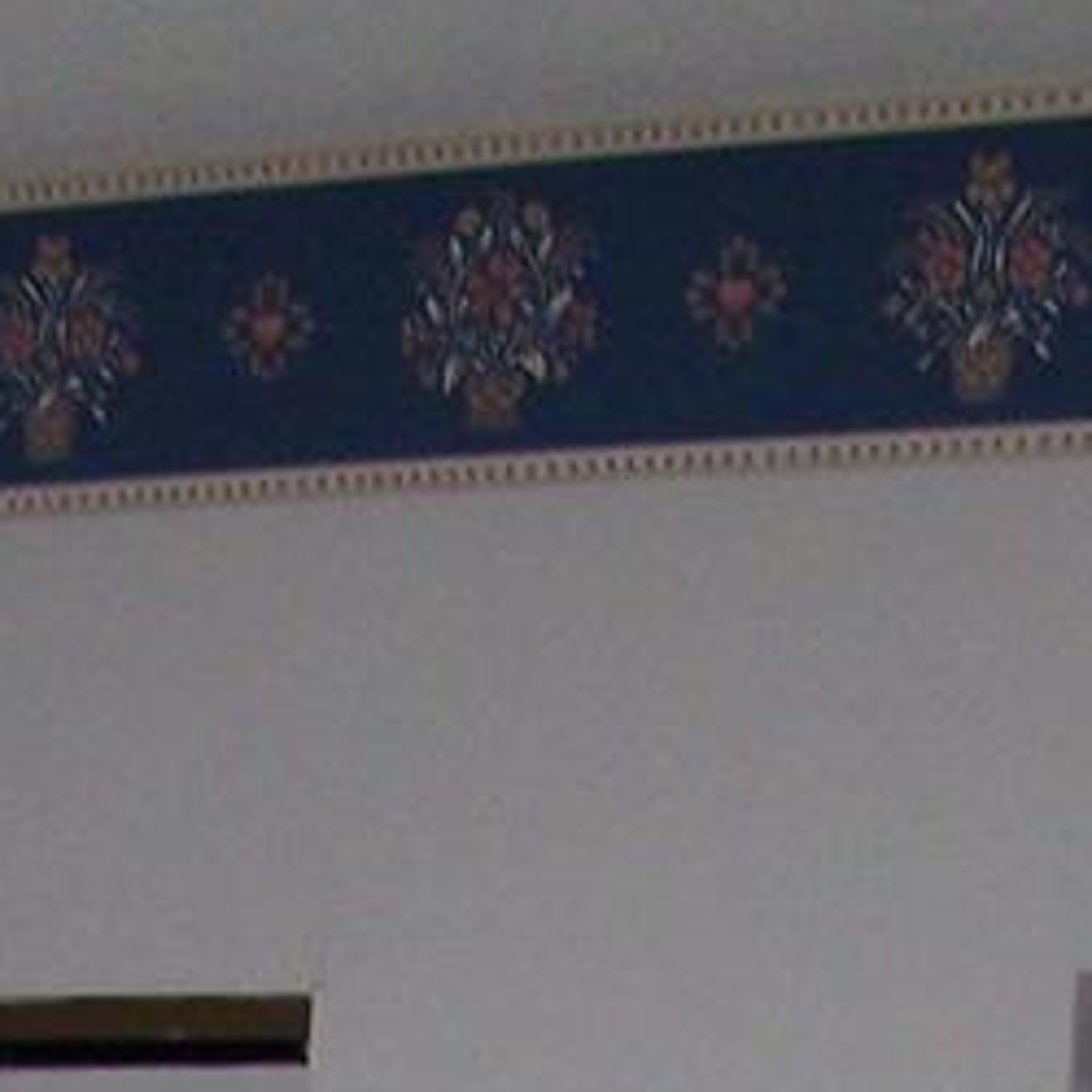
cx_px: 192
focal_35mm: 215
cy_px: 2577
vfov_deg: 7.6
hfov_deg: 8.1
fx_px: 7673
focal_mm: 6.3
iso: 80
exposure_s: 1/60
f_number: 2.8
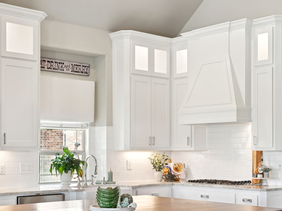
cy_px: 152
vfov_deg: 24.6
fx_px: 481
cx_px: 117
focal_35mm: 59
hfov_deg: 32.6
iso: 400
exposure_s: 1/20
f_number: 8
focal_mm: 30
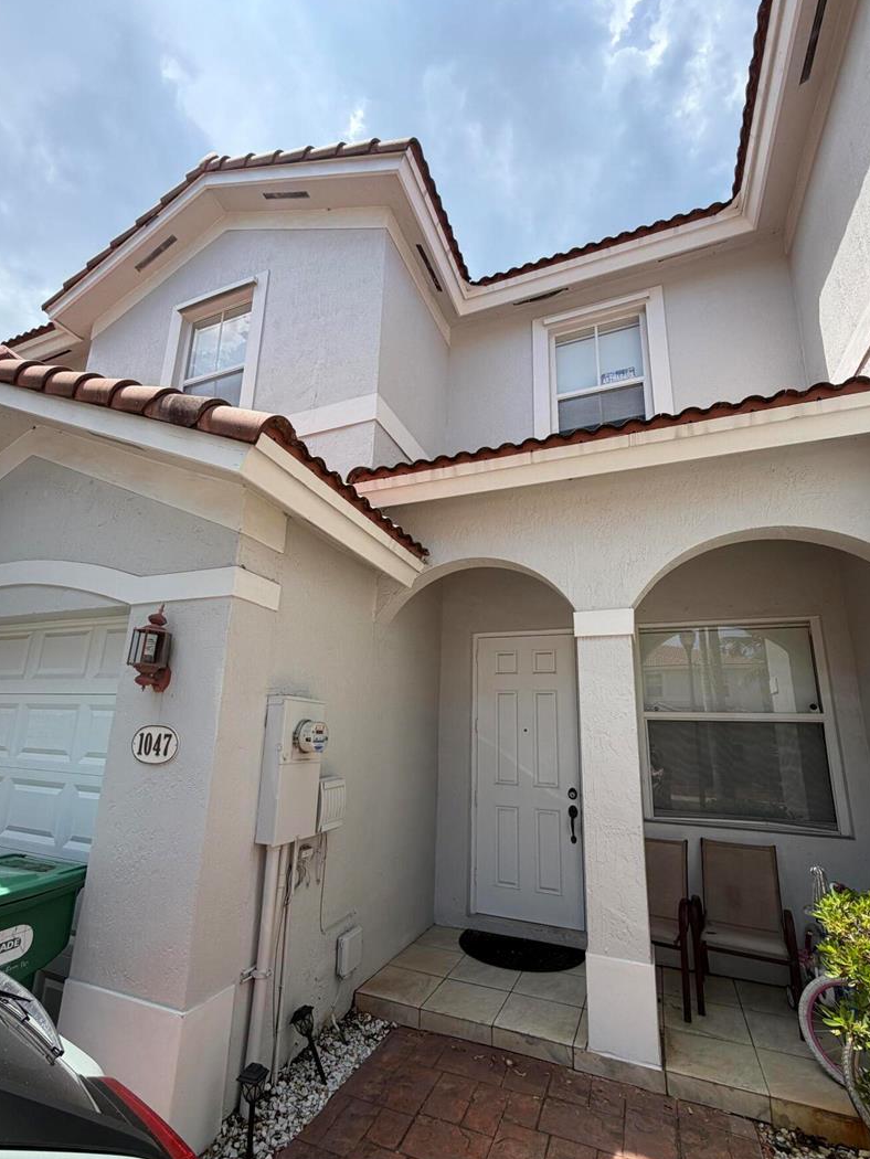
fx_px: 536
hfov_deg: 78.1
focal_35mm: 16
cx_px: 418
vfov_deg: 94.4
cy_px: 614
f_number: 2.2
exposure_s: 1/770
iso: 32
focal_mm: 2.22
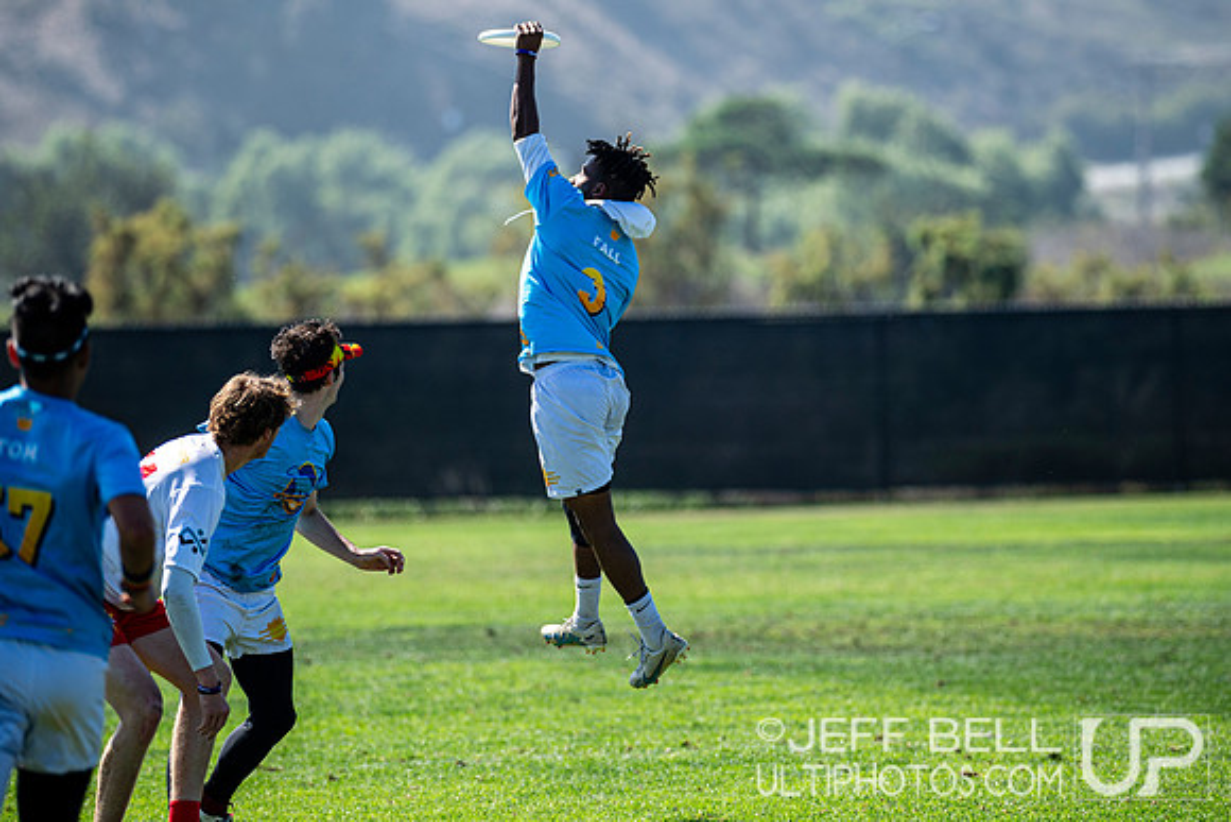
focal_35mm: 284
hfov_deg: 7.2
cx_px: 673
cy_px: 315
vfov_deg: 4.8
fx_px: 9719
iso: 140
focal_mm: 220
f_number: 2.8
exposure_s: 1/2000
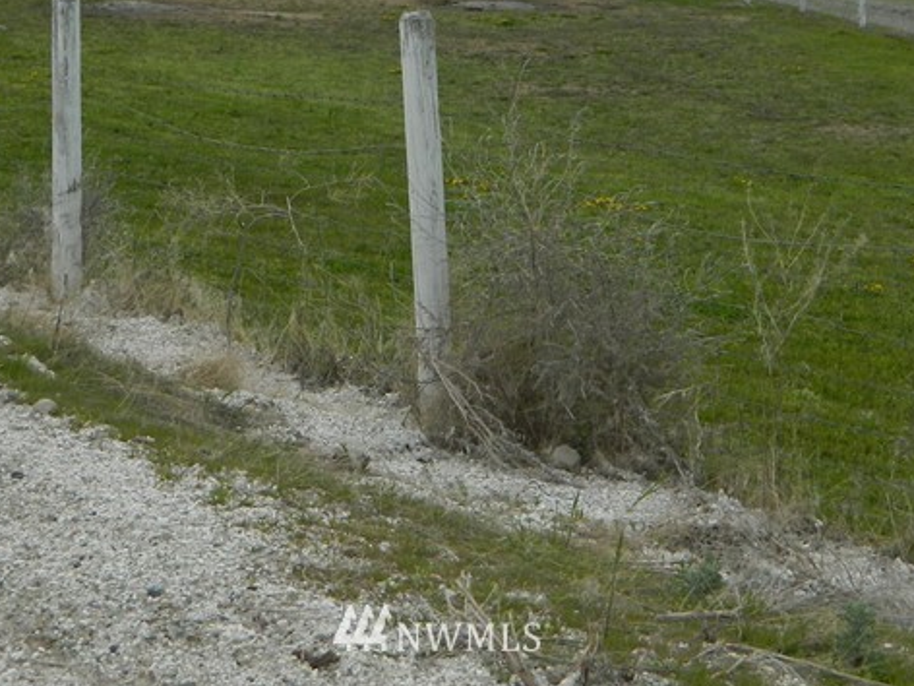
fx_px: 2693
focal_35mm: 102
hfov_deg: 19.3
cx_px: 442
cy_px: -43
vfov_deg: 14.2
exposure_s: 1/125
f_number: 10.2
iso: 80
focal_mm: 8.4
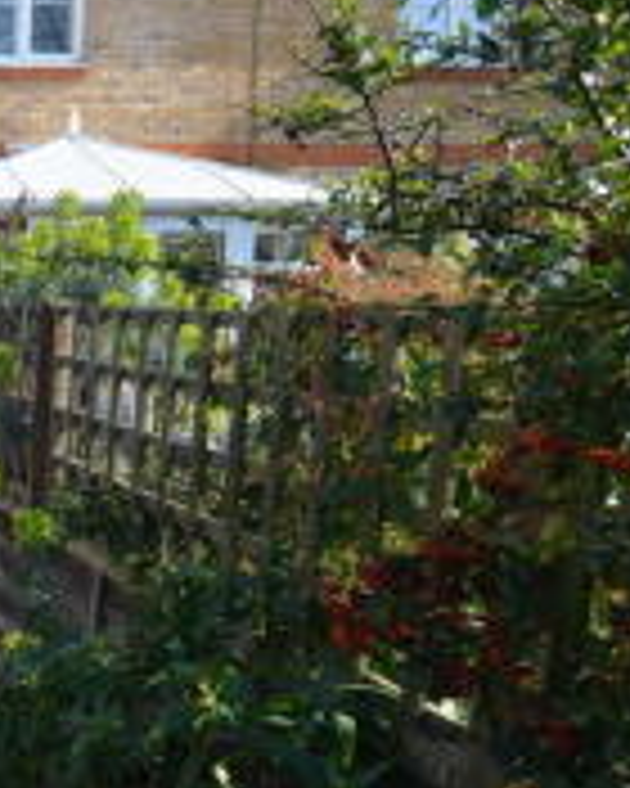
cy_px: 426
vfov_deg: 40.3
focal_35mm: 46
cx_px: -333
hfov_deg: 24.7
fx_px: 1072
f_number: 7.1
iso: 200
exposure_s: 1/200
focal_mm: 12
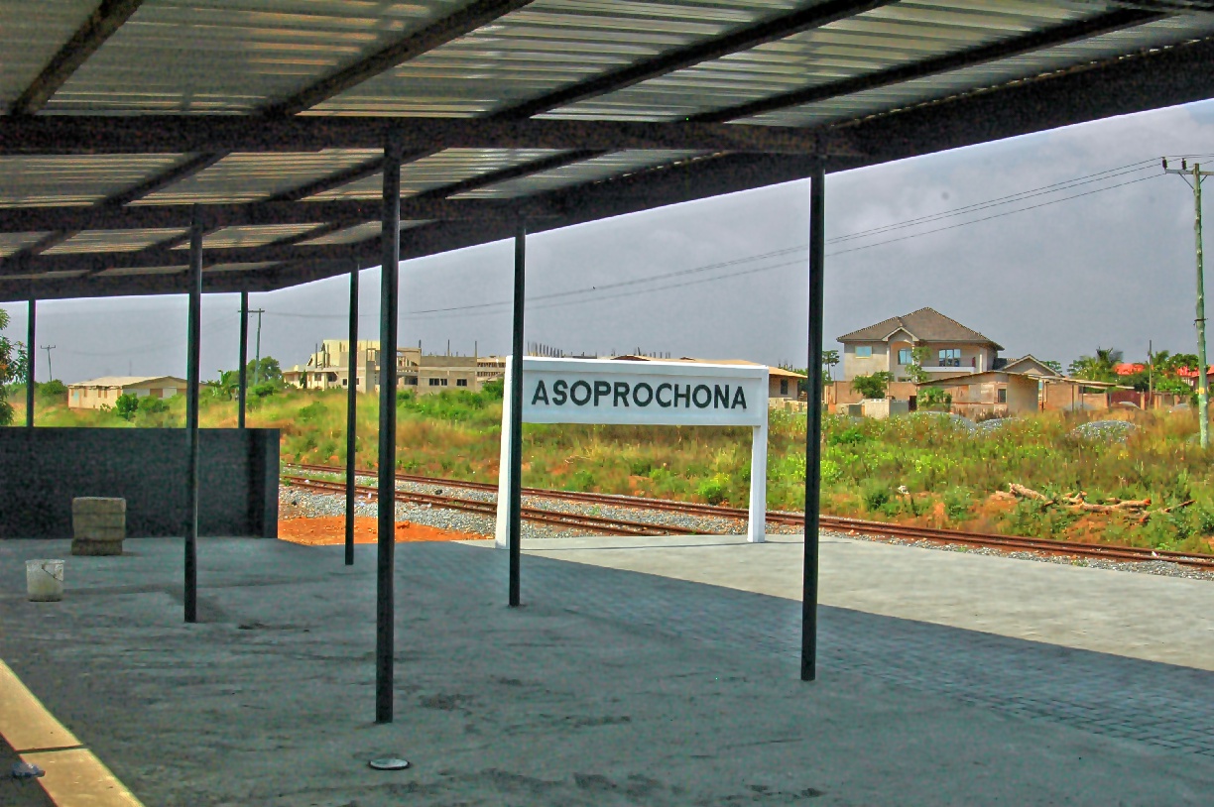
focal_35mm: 42
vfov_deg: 31.8
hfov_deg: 46.4
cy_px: 404
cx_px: 607
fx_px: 1415
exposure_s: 1/640
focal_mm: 28
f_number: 11
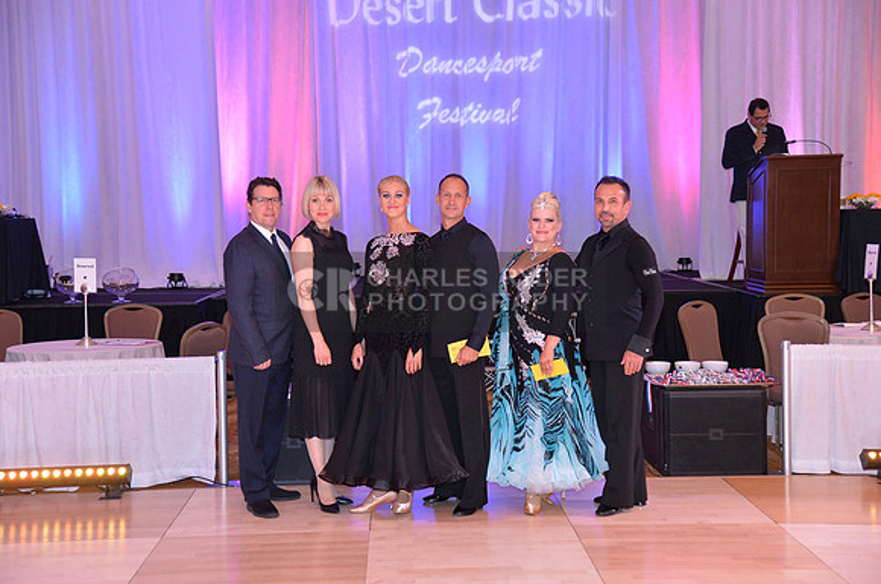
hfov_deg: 39.6
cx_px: 440
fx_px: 1222
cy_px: 292
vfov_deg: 26.9
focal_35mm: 50
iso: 2000
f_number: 4
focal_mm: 50
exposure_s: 1/250
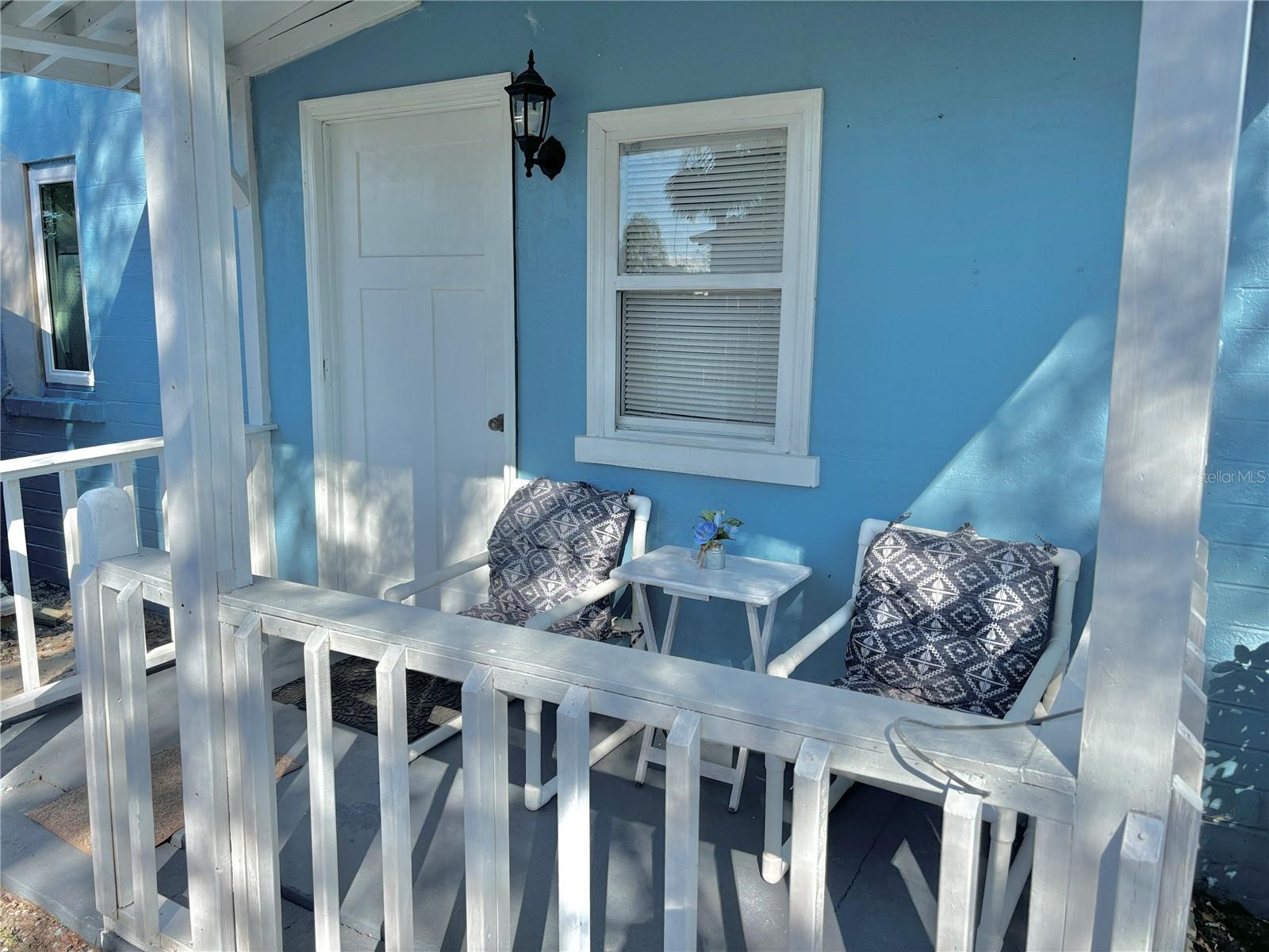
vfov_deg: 53.1
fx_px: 953
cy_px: 476
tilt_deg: -9.7
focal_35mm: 26
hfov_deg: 67.3
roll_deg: -0.9
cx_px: 634
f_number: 1.6
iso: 50
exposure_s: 1/1205
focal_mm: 5.96
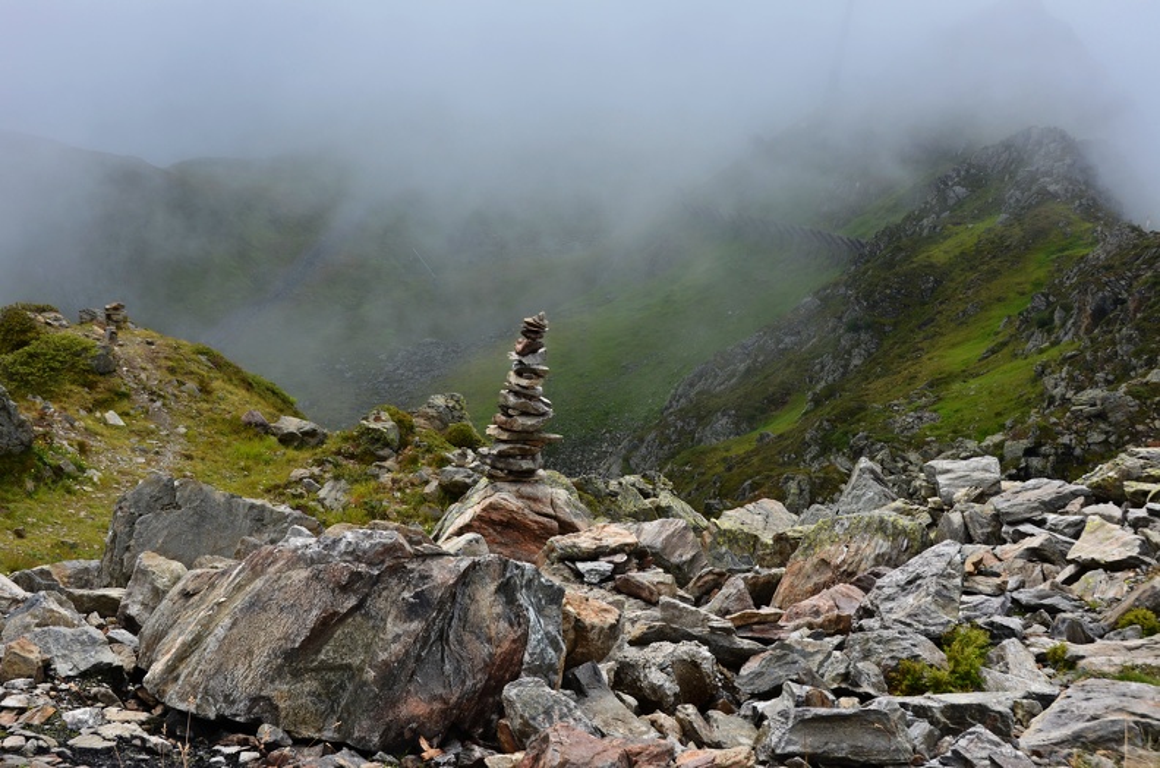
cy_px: 384
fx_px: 1254
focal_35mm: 39
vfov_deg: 34.0
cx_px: 580
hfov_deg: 49.7
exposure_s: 1/250
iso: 140
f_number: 8
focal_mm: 26
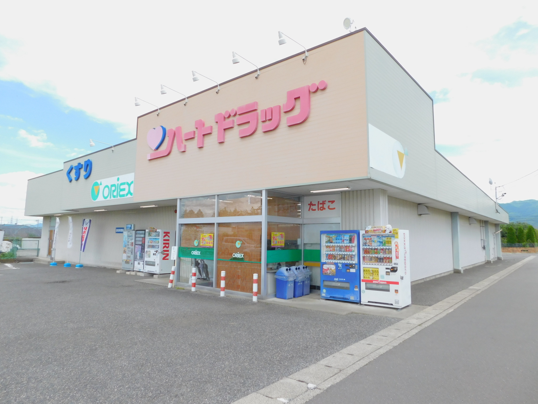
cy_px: 202
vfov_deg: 58.9
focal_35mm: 23
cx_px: 269
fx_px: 357
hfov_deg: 73.9
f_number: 3
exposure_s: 1/800
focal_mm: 4
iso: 125
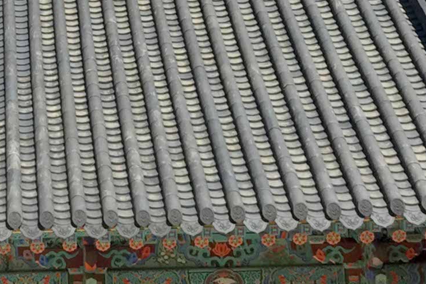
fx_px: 1573
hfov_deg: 15.3
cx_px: 48
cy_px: -357
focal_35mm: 133
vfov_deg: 9.4
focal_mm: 4.15
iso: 32
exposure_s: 1/1799
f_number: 2.2
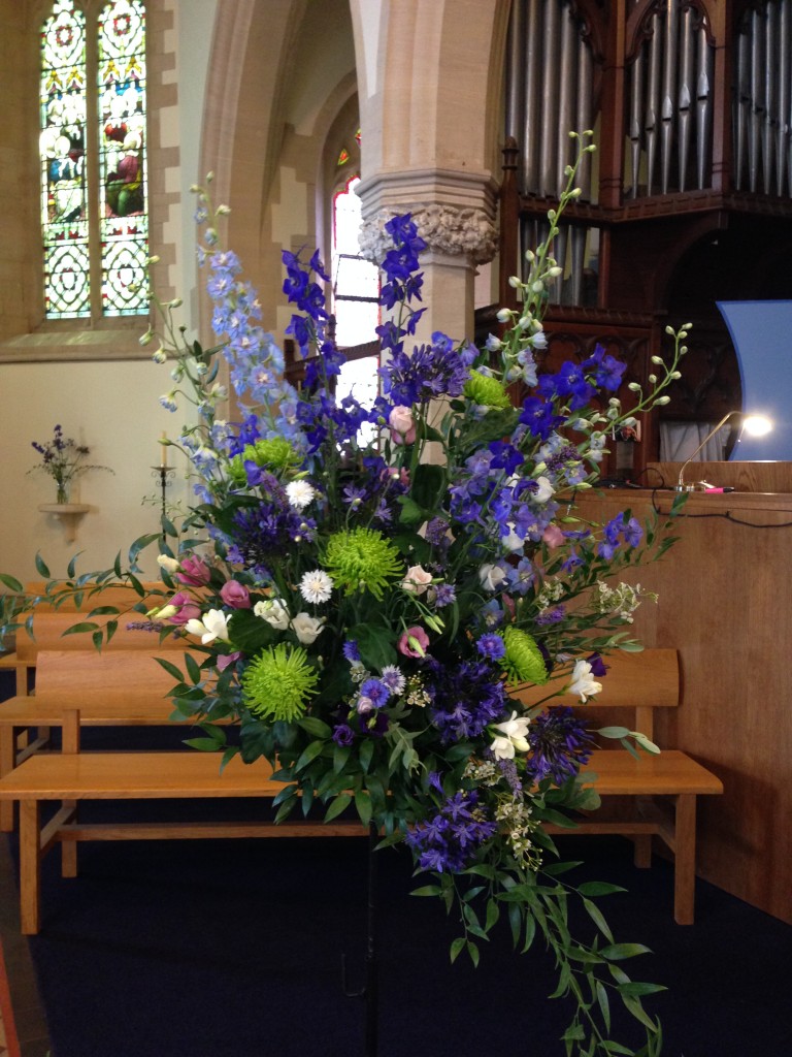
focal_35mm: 33
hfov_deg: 42.9
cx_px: 396
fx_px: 1007
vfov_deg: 55.4
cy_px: 528
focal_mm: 4.12
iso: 250
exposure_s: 1/20
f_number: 2.4
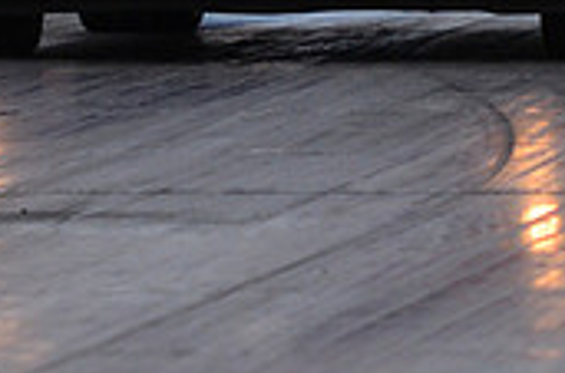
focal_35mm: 1016
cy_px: -195
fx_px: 15901
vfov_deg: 1.3
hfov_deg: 2.0
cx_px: 225
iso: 1000
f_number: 5.6
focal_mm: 200
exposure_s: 1/2000
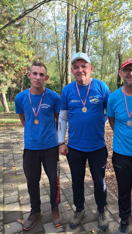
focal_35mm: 29
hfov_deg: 39.3
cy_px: 118
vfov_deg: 66.1
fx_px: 180
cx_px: 95
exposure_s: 1/346
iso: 40
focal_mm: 5.54
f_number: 1.8
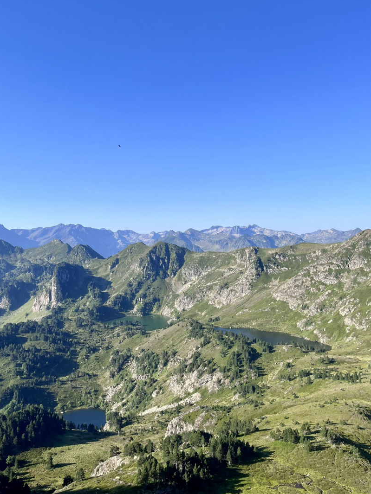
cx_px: 183
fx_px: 414
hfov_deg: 48.2
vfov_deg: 61.5
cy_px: 224
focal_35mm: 29
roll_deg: +1.1
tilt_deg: +2.5
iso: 50
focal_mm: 5.1
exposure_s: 1/2463
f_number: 1.6
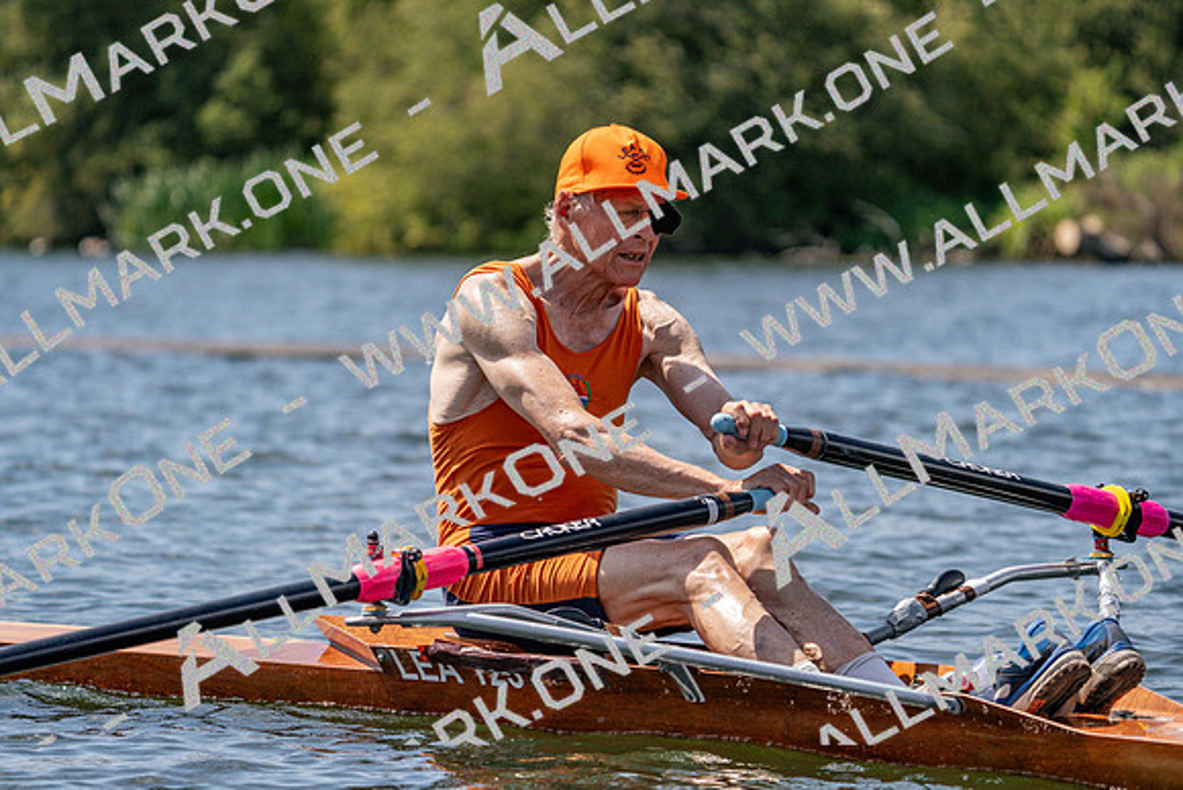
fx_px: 7231
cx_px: 592
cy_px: 395
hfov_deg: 9.4
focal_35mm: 220
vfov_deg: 6.2
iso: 320
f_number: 5.6
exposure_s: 1/2000
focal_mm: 220
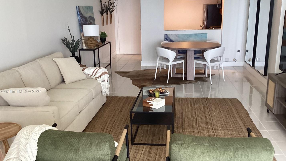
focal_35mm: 38
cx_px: 138
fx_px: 288
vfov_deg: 31.2
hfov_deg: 52.8
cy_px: 92
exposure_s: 1/60
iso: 160
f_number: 2.4
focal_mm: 3.3
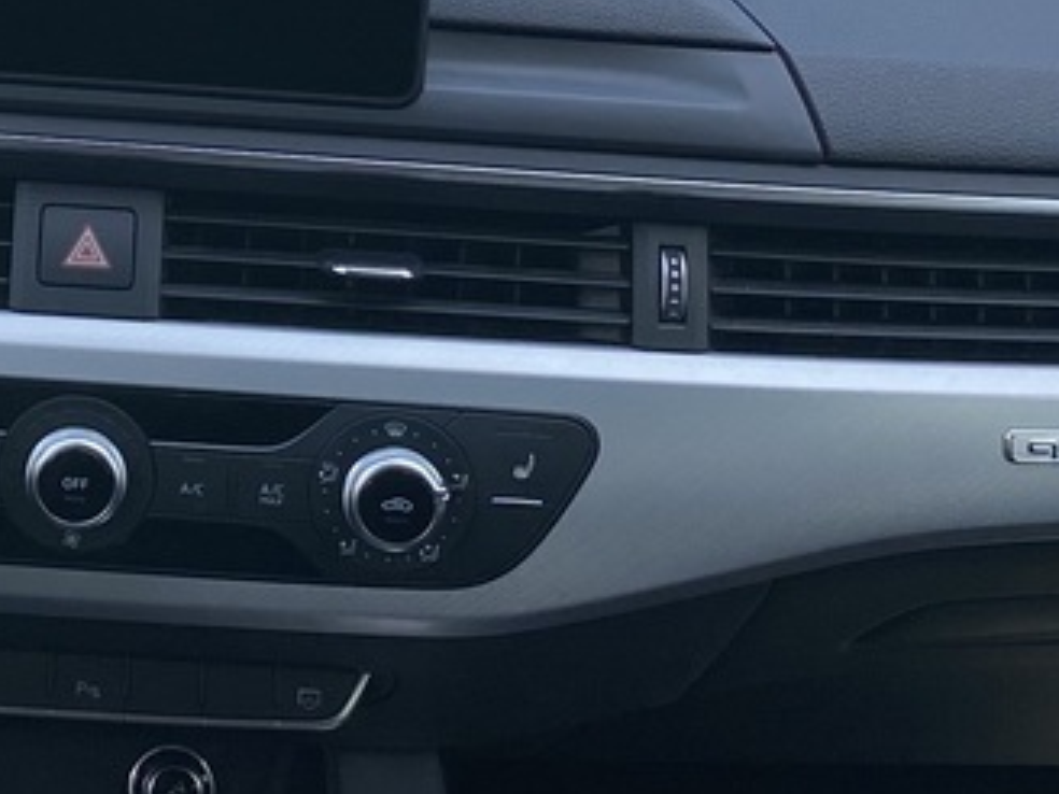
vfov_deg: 12.8
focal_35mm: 114
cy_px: 19
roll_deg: -3.2
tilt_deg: -15.4
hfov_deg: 16.7
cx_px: -123
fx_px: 3488
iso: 32
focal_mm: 4.25
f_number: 1.8
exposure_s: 1/345
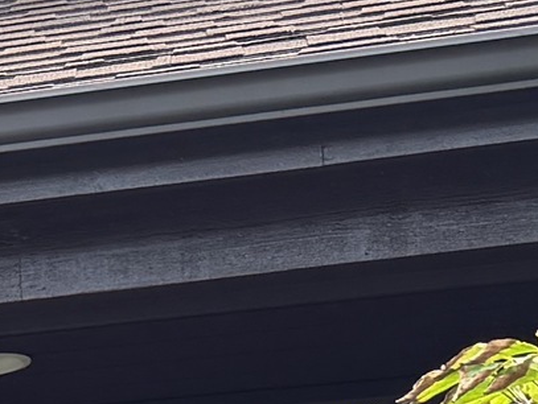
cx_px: -960
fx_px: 2816
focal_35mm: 181
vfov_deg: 7.7
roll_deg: +0.1
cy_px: 927
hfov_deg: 9.2
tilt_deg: +4.2
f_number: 1.78
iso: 80
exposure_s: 1/470
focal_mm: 6.76
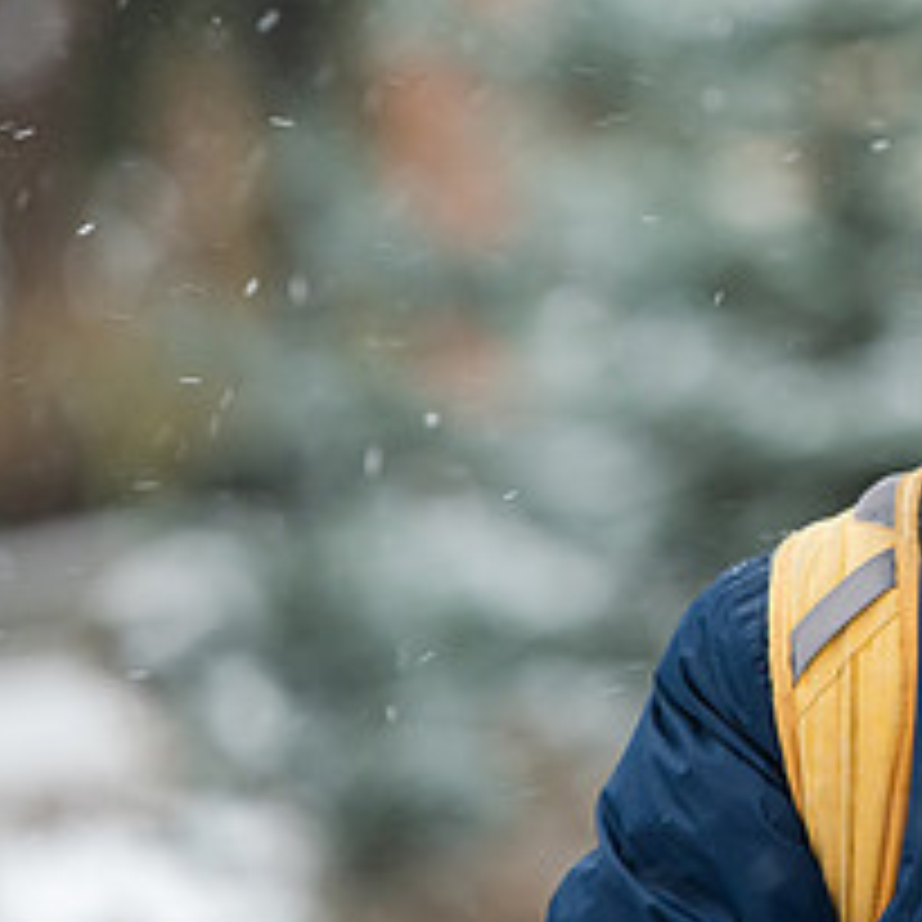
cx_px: 1300
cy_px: 313
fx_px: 13380
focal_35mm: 444
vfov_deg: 3.9
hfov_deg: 3.9
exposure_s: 1/250
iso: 400
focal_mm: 185
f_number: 3.5
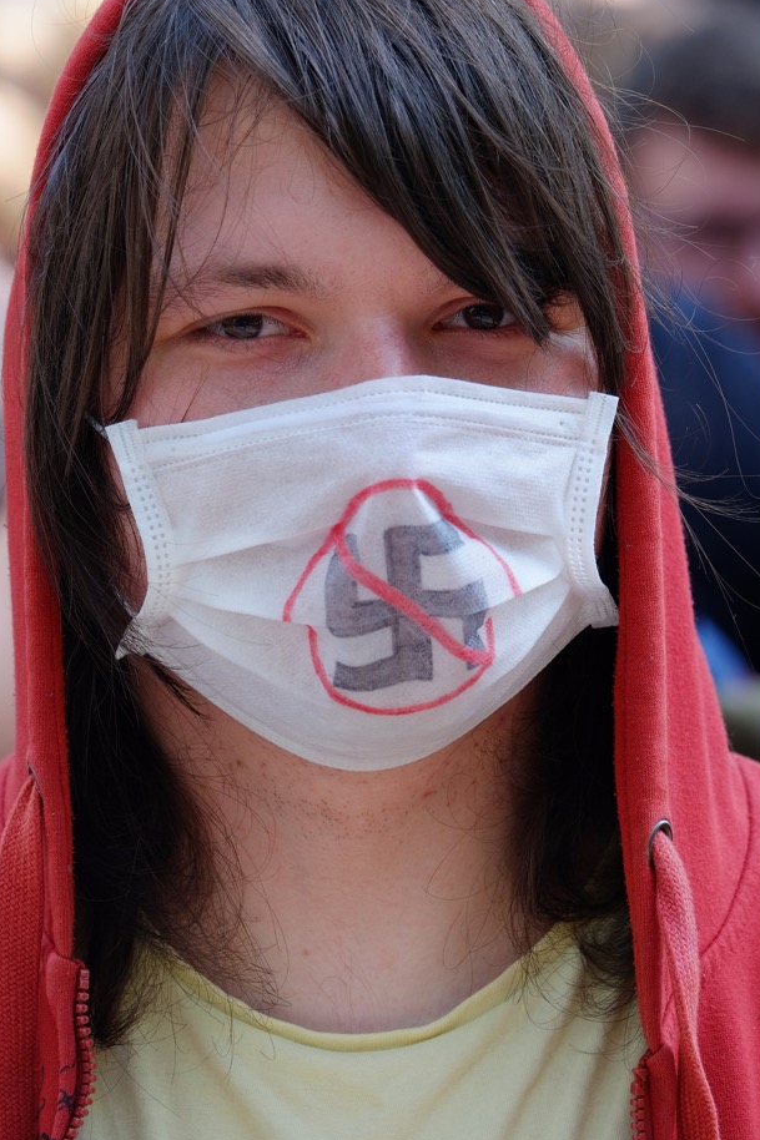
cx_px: 389
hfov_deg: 5.1
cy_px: 529
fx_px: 8521
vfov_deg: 7.7
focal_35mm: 269
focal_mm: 164
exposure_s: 1/180
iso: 400
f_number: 5.6
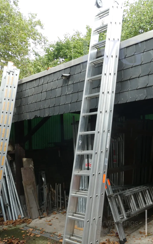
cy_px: 137
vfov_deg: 56.5
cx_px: 118
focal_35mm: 34
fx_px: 227
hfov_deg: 36.2
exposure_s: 1/160
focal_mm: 4.3
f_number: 3.3
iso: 80
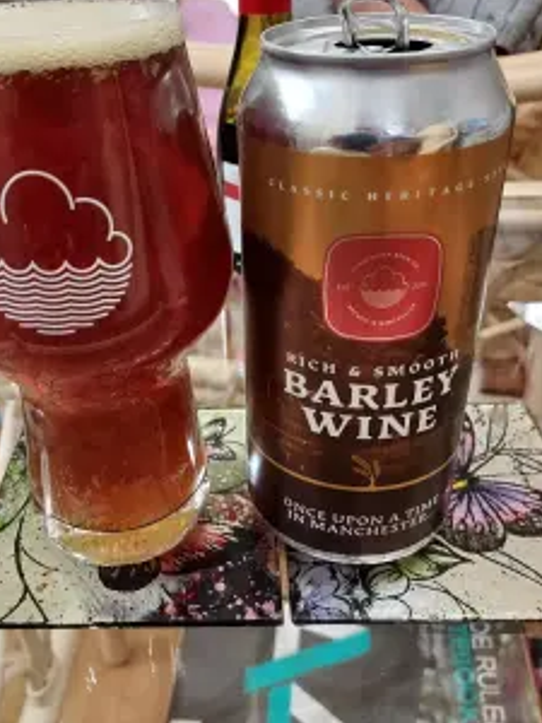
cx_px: 212
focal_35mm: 32
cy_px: 321
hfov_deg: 43.9
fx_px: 668
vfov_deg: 56.7
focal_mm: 4.6
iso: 800
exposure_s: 1/17
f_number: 1.8
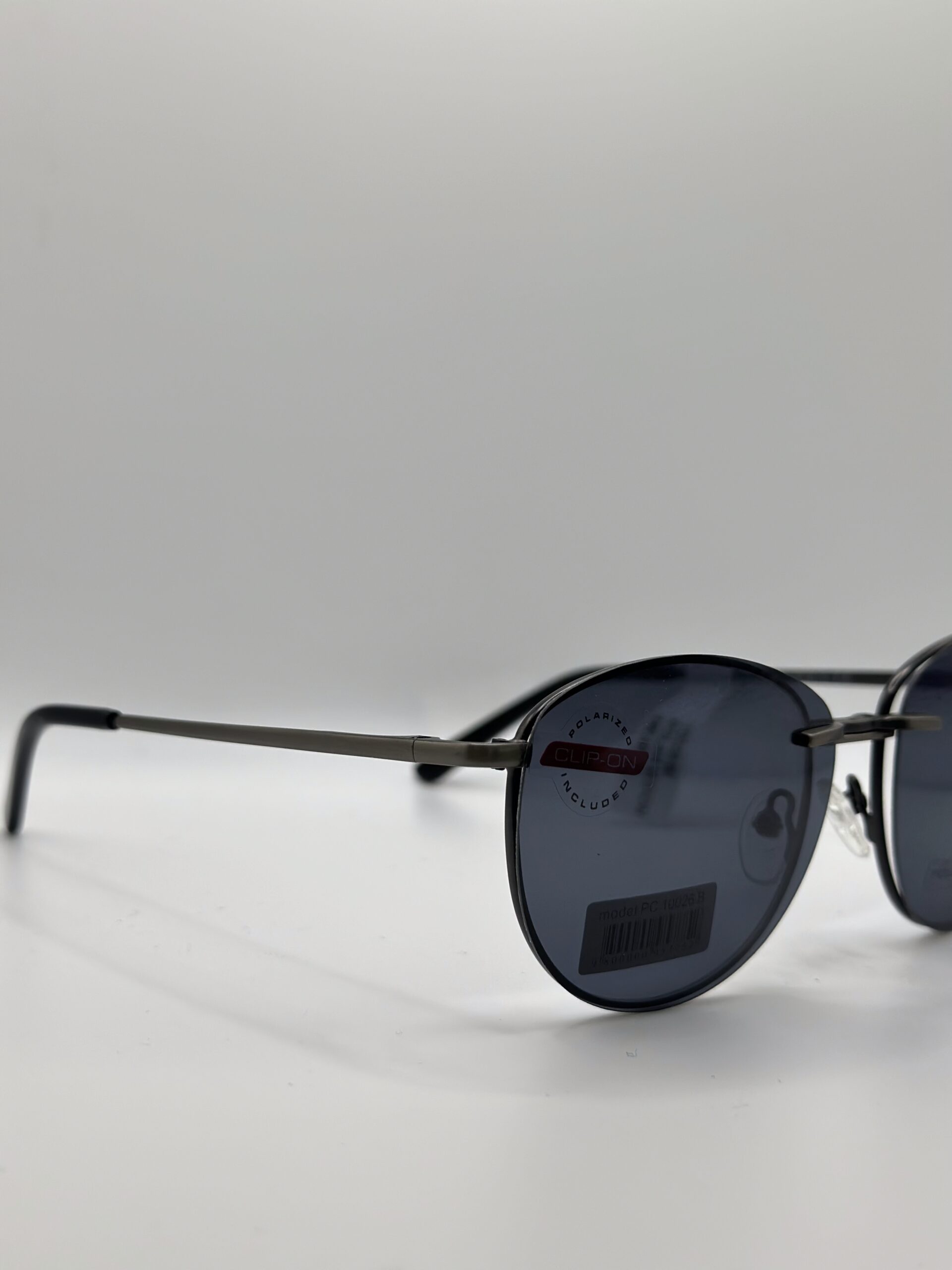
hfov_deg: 30.3
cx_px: 476
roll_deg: -1.0
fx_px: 1760
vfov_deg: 39.7
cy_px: 635
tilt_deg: -10.5
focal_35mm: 48
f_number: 1.78
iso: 80
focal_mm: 6.86
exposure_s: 1/823
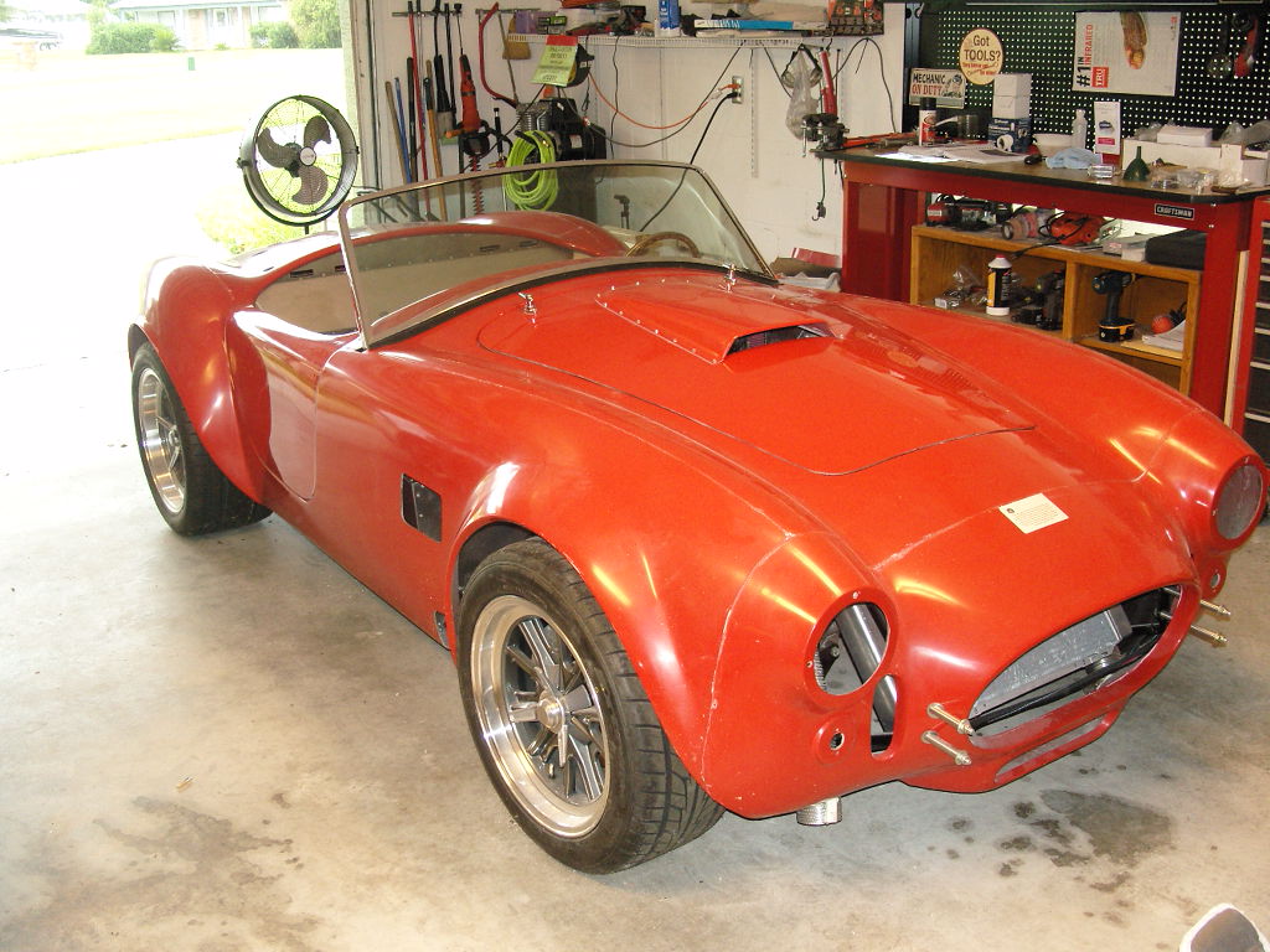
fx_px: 1394
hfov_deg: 49.0
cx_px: 635
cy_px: 476
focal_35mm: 38
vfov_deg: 37.7
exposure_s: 1/40
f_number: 2.8
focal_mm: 7.8
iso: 200
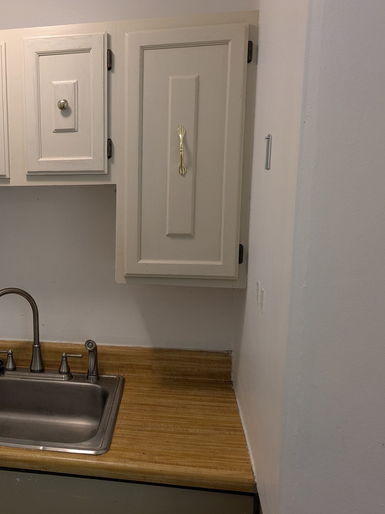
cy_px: 253
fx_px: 504
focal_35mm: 34
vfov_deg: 54.0
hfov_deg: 39.9
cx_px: 69
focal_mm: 5.43
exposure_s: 1/40
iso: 201
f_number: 1.89
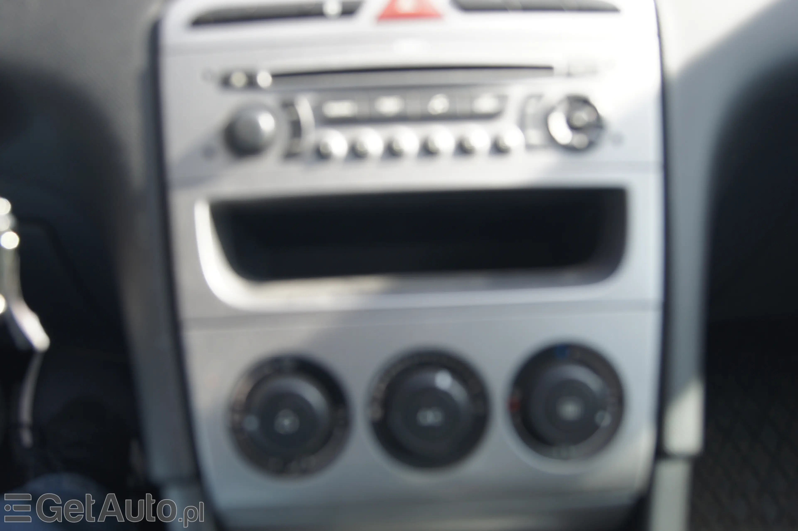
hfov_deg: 46.4
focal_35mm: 42
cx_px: 399
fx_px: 930
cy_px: 266
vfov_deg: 31.9
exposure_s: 1/60
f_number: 5
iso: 100
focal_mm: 28
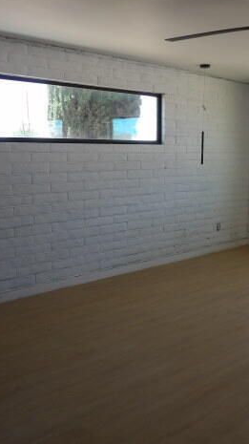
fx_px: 423
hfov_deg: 32.7
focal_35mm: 36
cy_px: 222
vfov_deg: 55.3
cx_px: 143
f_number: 3.2
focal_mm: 4.3
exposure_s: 1/103
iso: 100
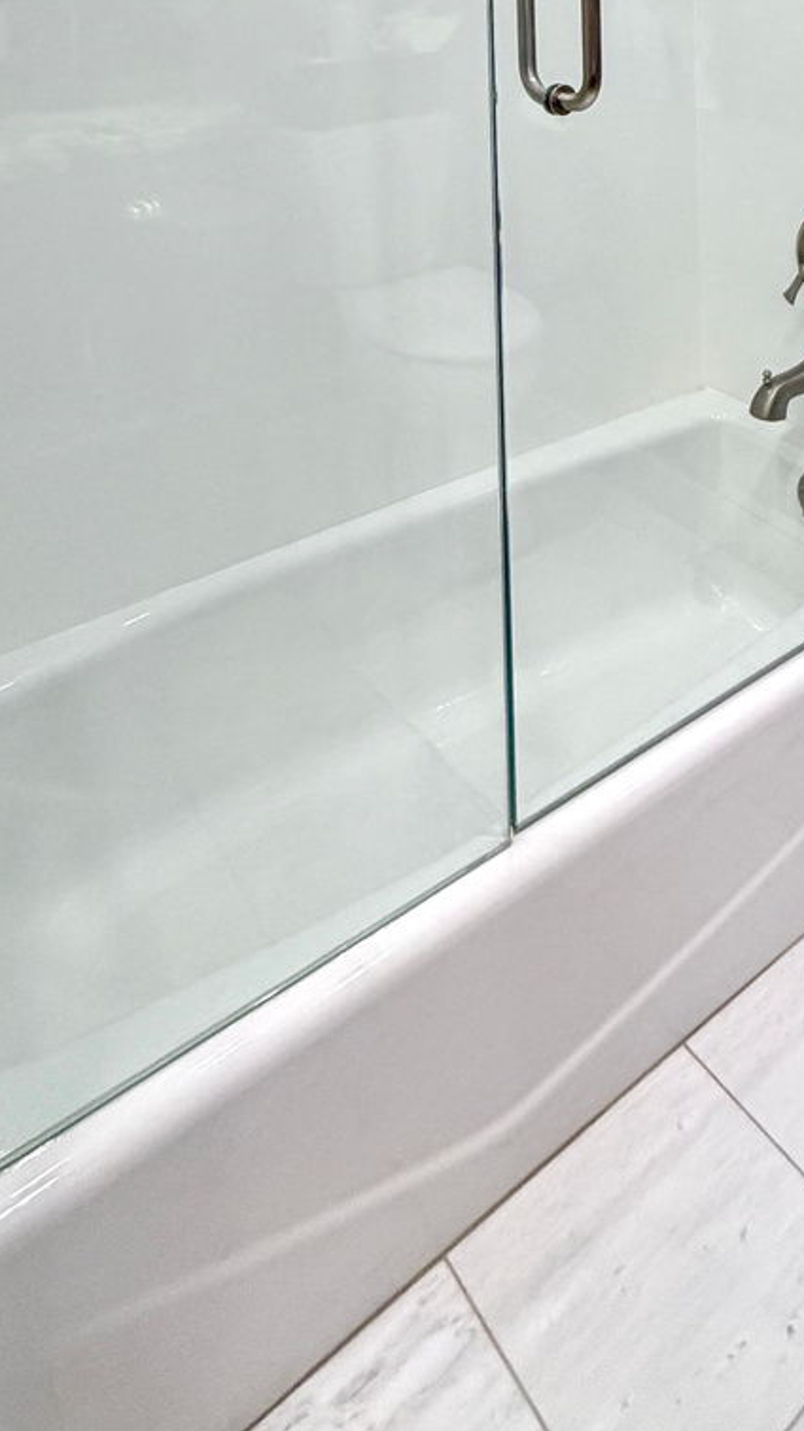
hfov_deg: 36.1
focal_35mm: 31
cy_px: -6
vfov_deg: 50.4
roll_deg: +0.2
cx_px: 679
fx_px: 1175
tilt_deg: -4.9
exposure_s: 1/120
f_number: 2.2
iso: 160
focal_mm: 2.22
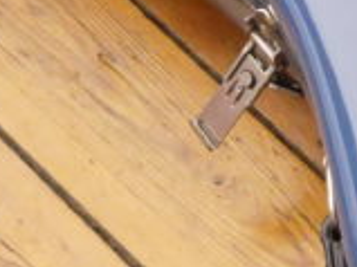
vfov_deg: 5.0
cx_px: 661
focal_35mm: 296
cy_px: 54
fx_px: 3050
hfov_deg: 6.5
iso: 3200
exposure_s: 1/50
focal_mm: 22
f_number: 4.5
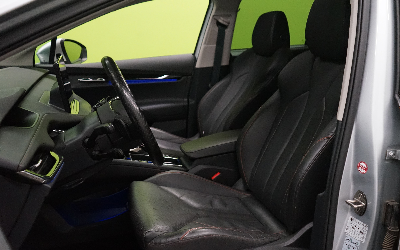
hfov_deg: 57.9
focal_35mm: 33
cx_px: 229
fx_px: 360
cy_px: 131
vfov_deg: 38.3
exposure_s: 1/160
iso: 5000
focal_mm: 28
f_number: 3.5
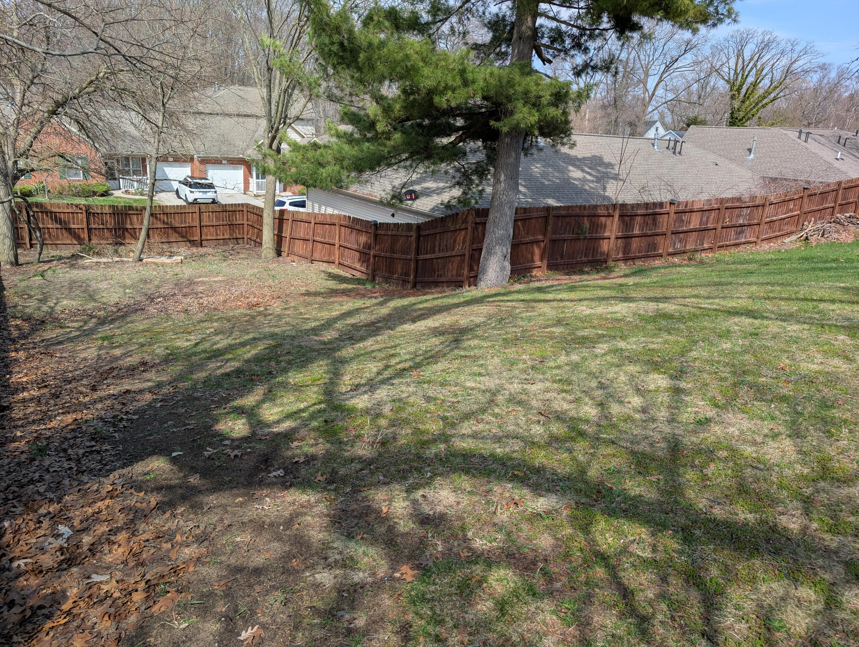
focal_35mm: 24
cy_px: 324
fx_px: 596
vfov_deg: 56.9
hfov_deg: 71.5
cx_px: 430
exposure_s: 1/763
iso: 18
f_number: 1.68
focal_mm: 6.9
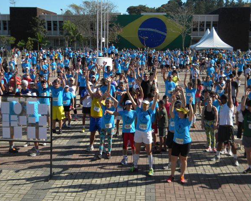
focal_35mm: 50
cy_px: 99
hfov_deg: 37.3
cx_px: 119
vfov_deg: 30.3
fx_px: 372
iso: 80
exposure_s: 1/734
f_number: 3.9
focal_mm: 8.6
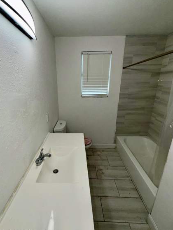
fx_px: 107
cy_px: 114
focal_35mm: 16
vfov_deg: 94.5
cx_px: 75
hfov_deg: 77.7
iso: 32
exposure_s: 1/120
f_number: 2.2
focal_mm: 2.22
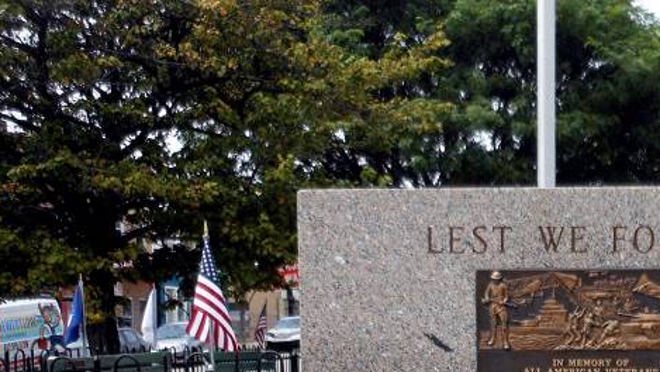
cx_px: 587
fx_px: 1138
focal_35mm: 65
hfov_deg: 31.0
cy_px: 461
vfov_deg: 17.6
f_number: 3.7
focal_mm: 5
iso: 80
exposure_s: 1/320
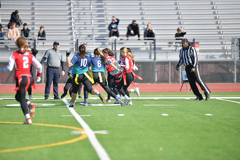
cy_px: 80
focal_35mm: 270
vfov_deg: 5.1
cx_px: 120
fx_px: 1800
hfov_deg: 7.6
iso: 400
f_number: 2.8
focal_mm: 270
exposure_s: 1/6400
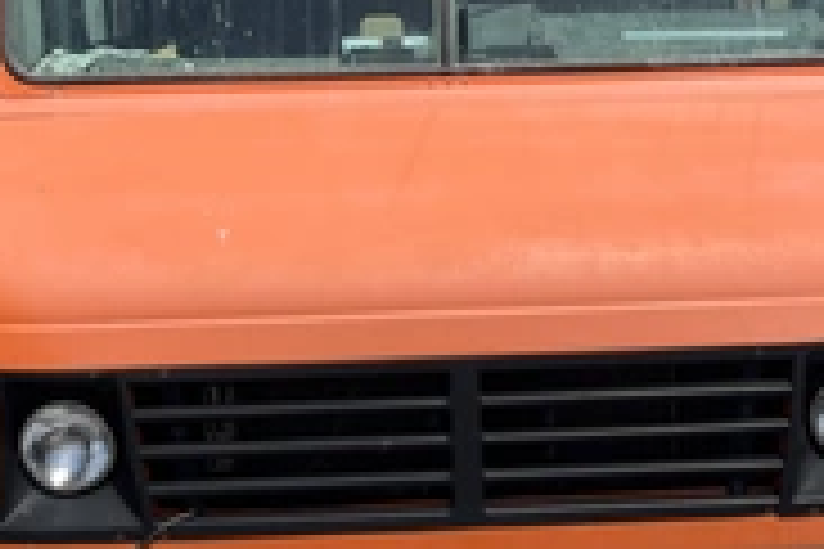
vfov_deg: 22.9
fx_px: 1350
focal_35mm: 59
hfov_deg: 33.9
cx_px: 468
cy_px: 202
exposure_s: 1/5556
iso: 50
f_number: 1.6
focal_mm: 5.1
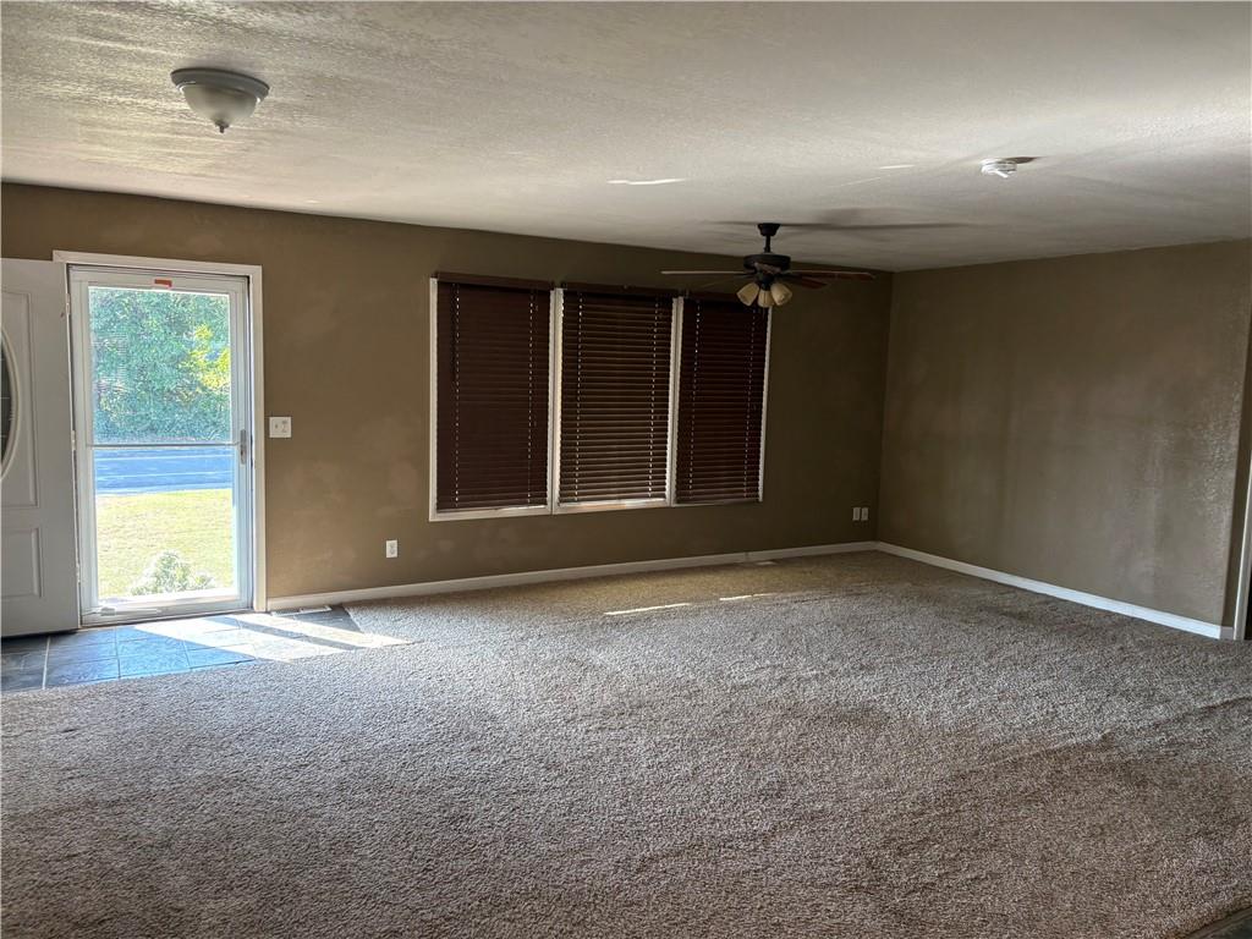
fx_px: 940
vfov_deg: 53.1
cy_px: 470
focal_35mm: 26
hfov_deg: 67.3
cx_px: 626
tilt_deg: -6.4
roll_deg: -1.0
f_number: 1.6
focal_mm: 5.96
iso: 100
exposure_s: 1/60
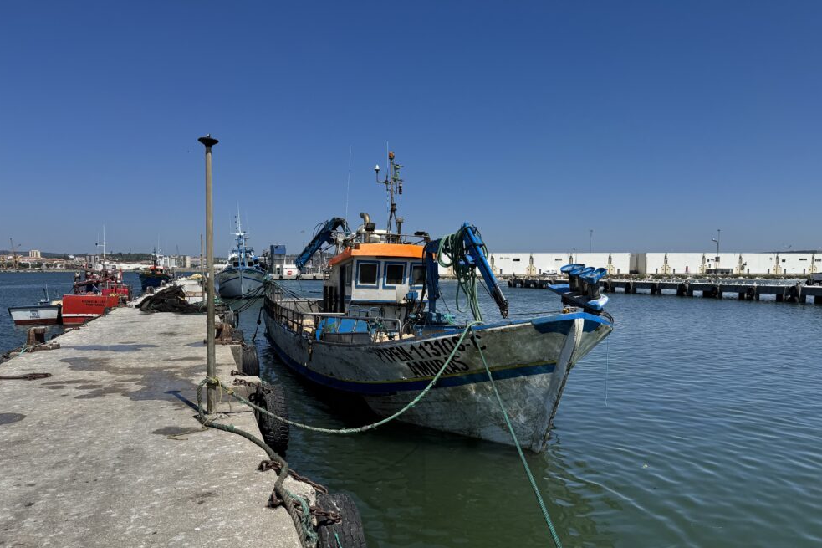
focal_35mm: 26
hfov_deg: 69.4
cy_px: 320
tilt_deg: -5.1
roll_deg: +0.2
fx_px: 594
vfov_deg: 49.3
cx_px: 422
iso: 80
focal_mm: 6.76
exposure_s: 1/7092
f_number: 1.78
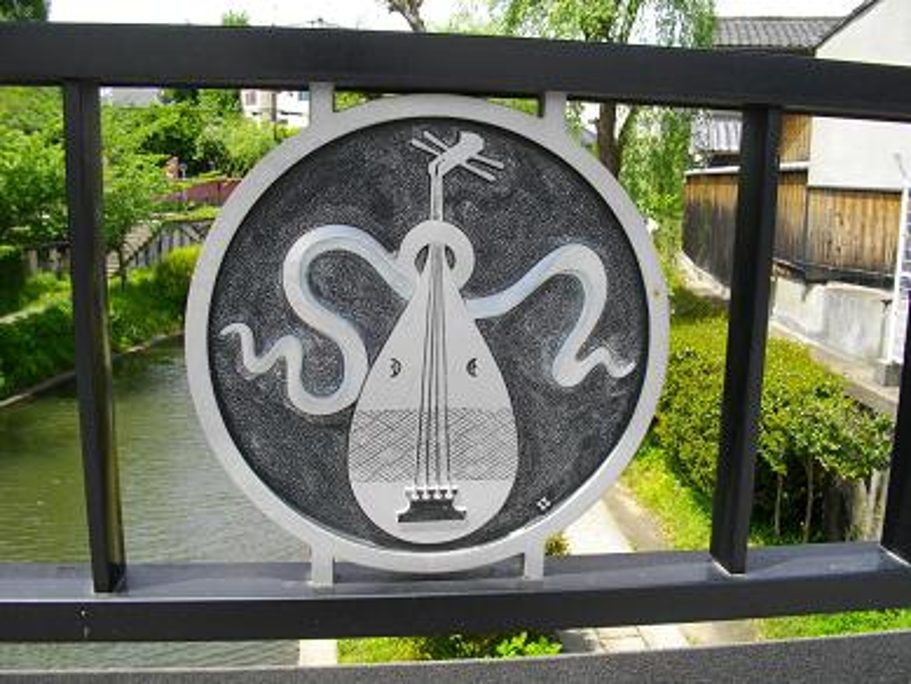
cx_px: 456
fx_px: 842
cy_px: 342
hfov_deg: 56.8
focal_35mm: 32
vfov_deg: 44.2
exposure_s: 1/250
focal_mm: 5.7
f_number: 5.5
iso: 100
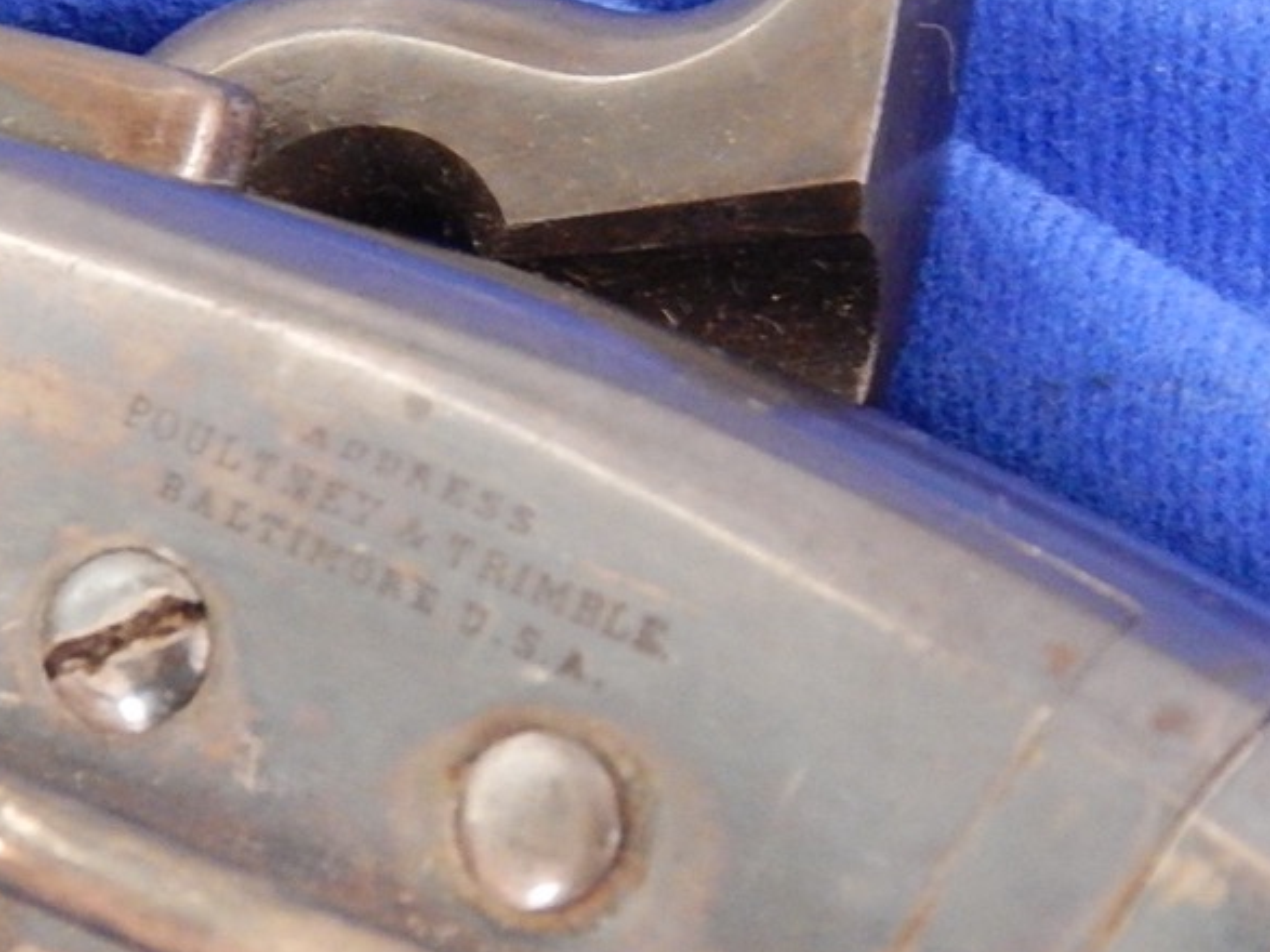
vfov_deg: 11.1
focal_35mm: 133
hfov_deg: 14.8
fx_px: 4879
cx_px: 383
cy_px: 630
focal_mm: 10.9
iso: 800
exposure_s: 1/6
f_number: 4
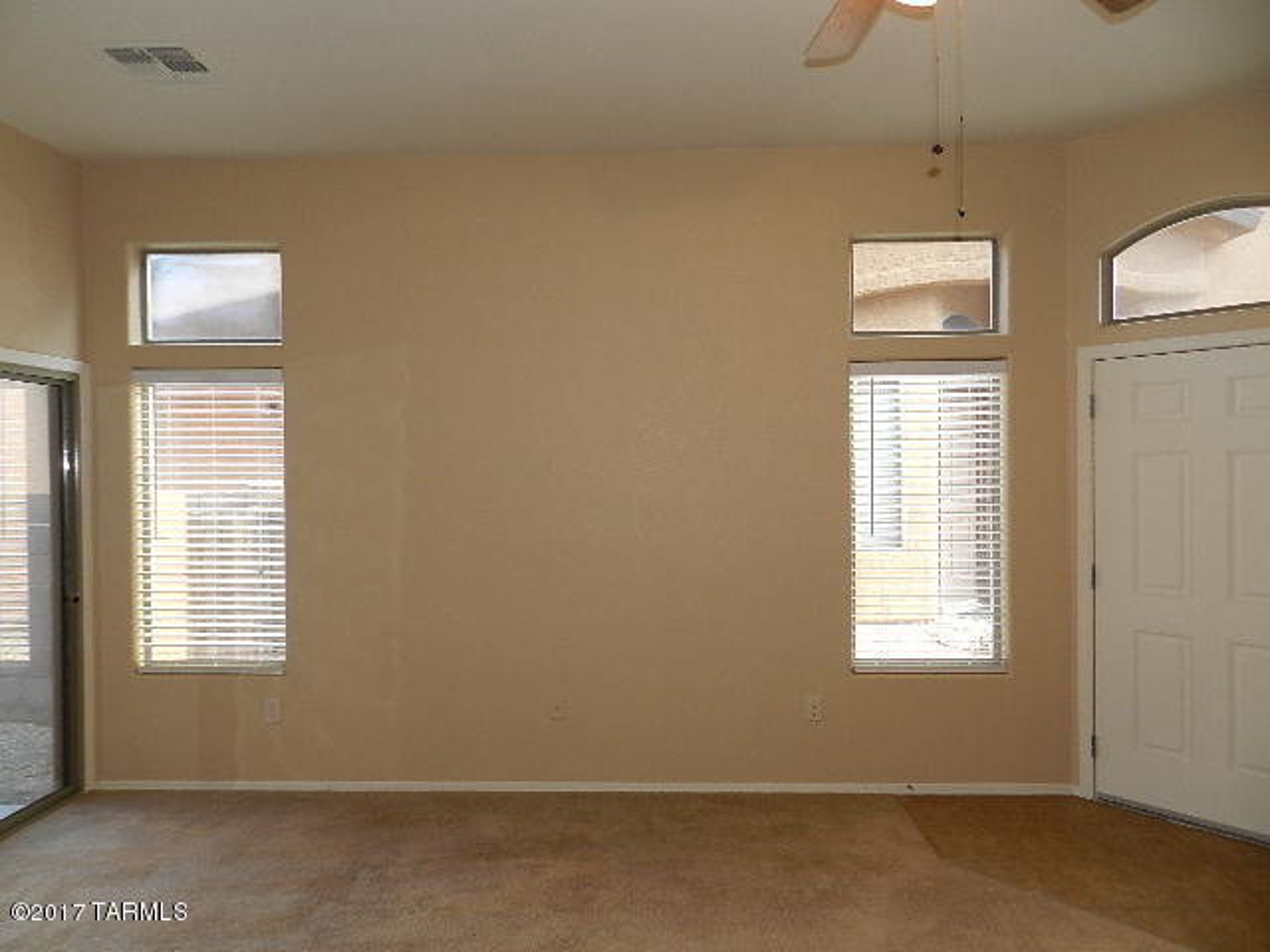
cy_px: 476
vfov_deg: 58.9
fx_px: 844
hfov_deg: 73.9
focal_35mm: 23
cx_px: 635
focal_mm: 4
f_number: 3.4
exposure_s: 1/30
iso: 160
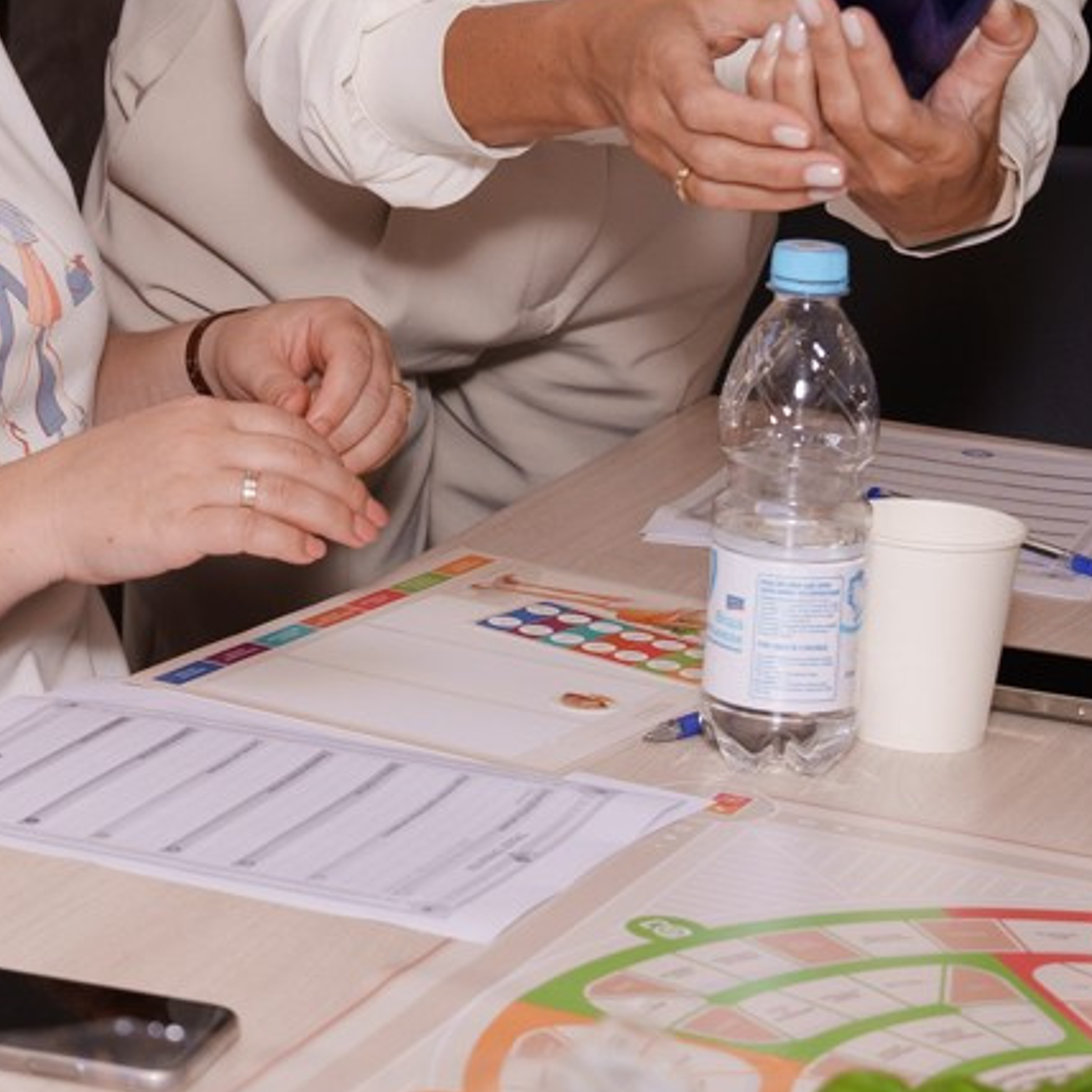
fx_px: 5104
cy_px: 208
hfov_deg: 11.8
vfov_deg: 12.2
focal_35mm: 143
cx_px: -365
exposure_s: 1/250
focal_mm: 36
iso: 160
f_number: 4.5
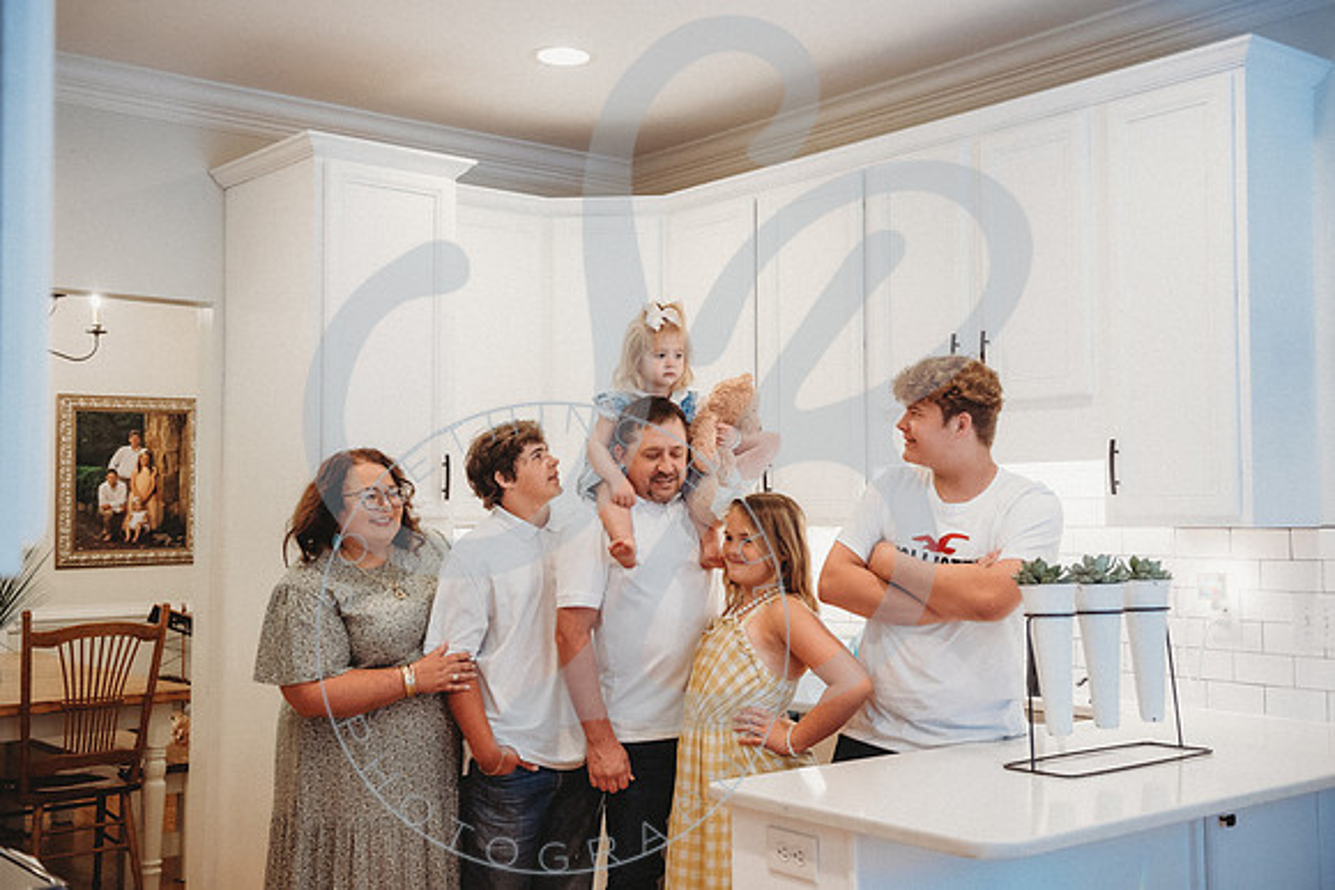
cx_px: 666
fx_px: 1491
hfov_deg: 48.2
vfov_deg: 33.3
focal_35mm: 40
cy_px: 445
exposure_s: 1/125
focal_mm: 40
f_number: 4
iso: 1600
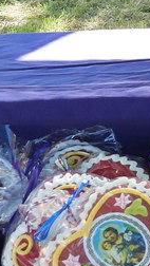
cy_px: 3
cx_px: 476
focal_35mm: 145
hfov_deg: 7.3
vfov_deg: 14.6
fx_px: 1024
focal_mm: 5
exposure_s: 1/200
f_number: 2.8
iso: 100
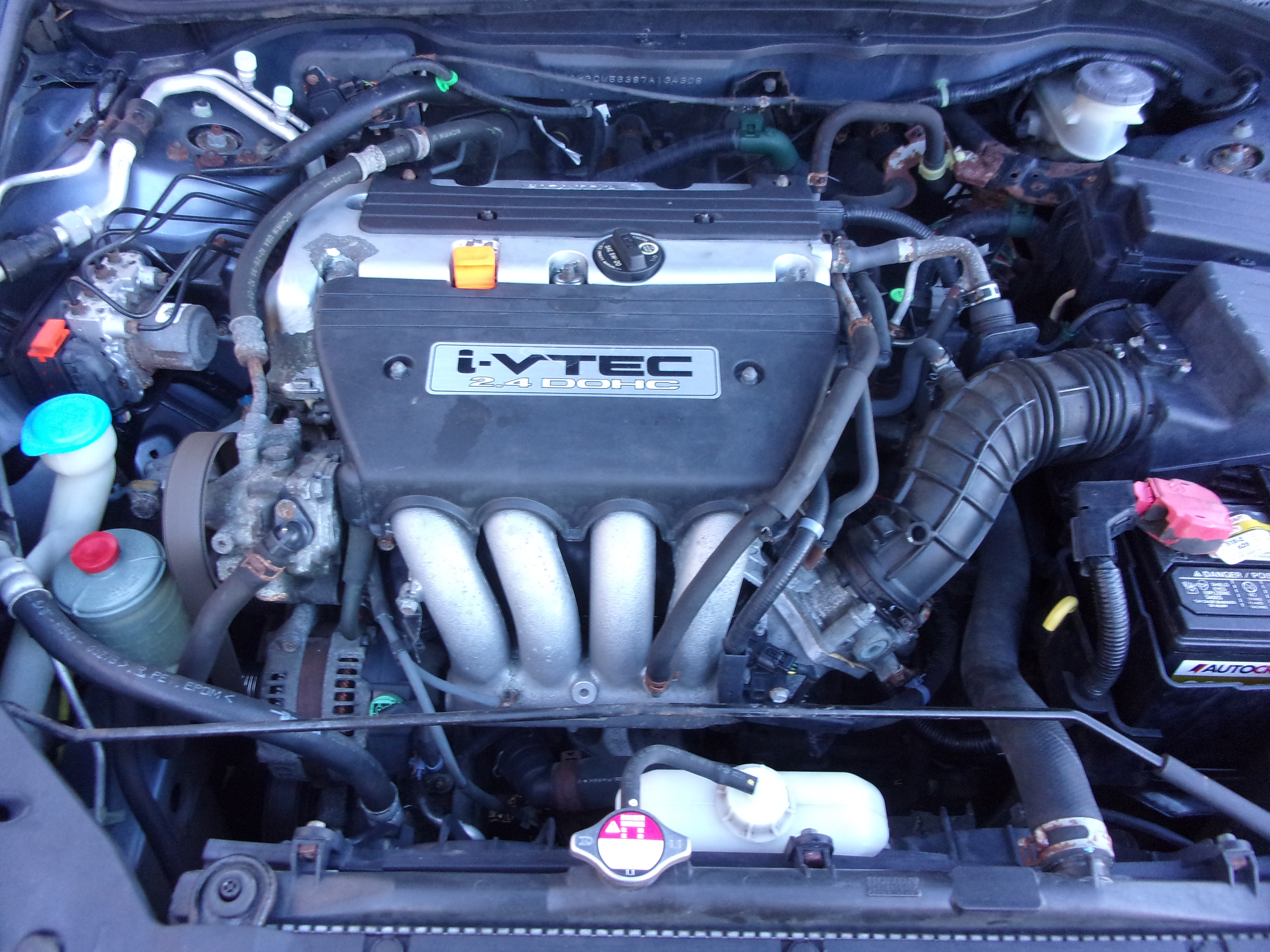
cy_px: 476
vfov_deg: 49.7
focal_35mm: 28
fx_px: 1027
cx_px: 635
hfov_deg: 63.4
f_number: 3.9
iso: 203
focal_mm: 5.1
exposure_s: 1/34
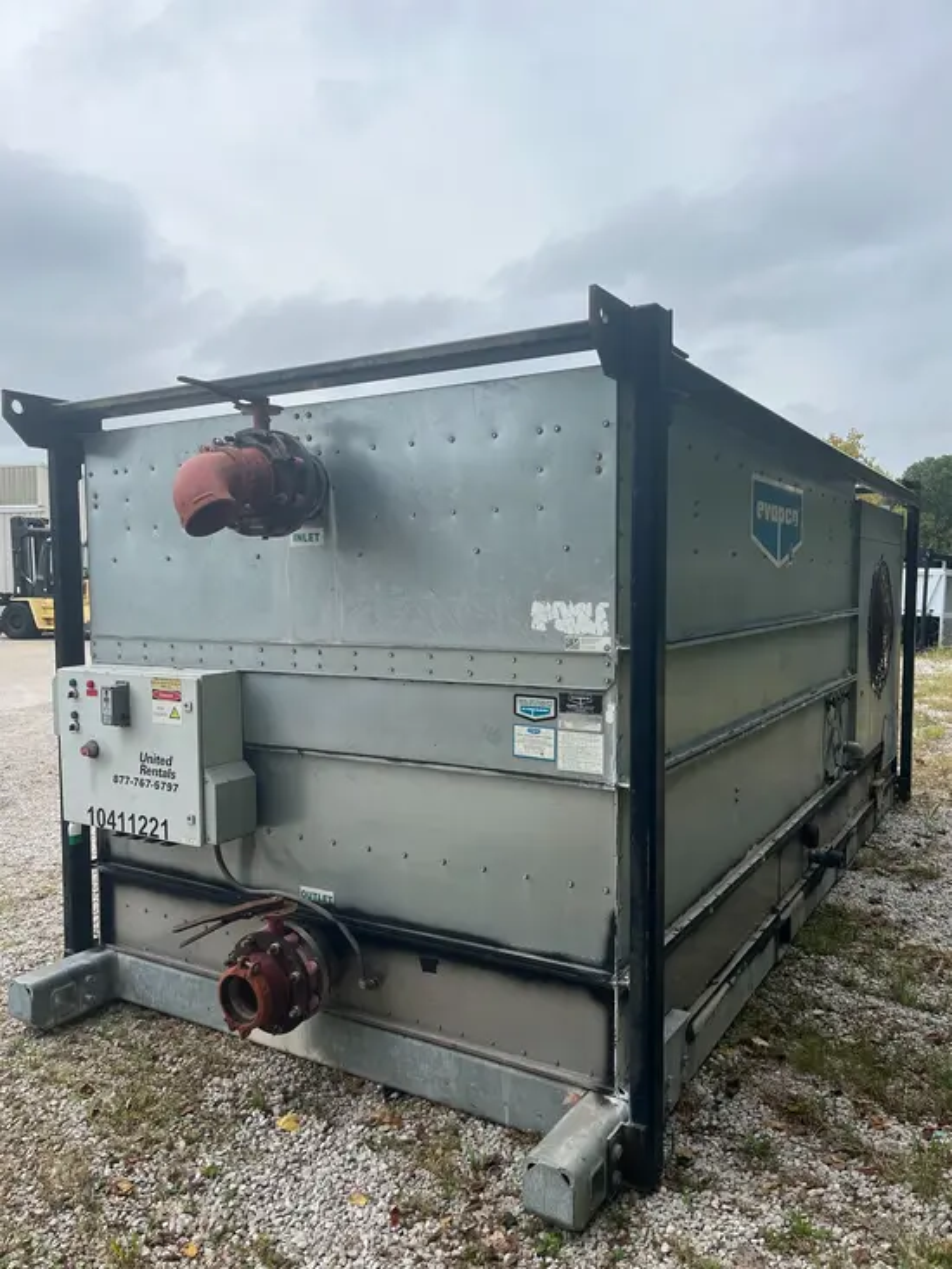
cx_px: 476
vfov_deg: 67.3
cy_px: 634
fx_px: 953
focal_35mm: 26
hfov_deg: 53.1
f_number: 1.6
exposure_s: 1/2222
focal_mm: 5.1
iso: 50
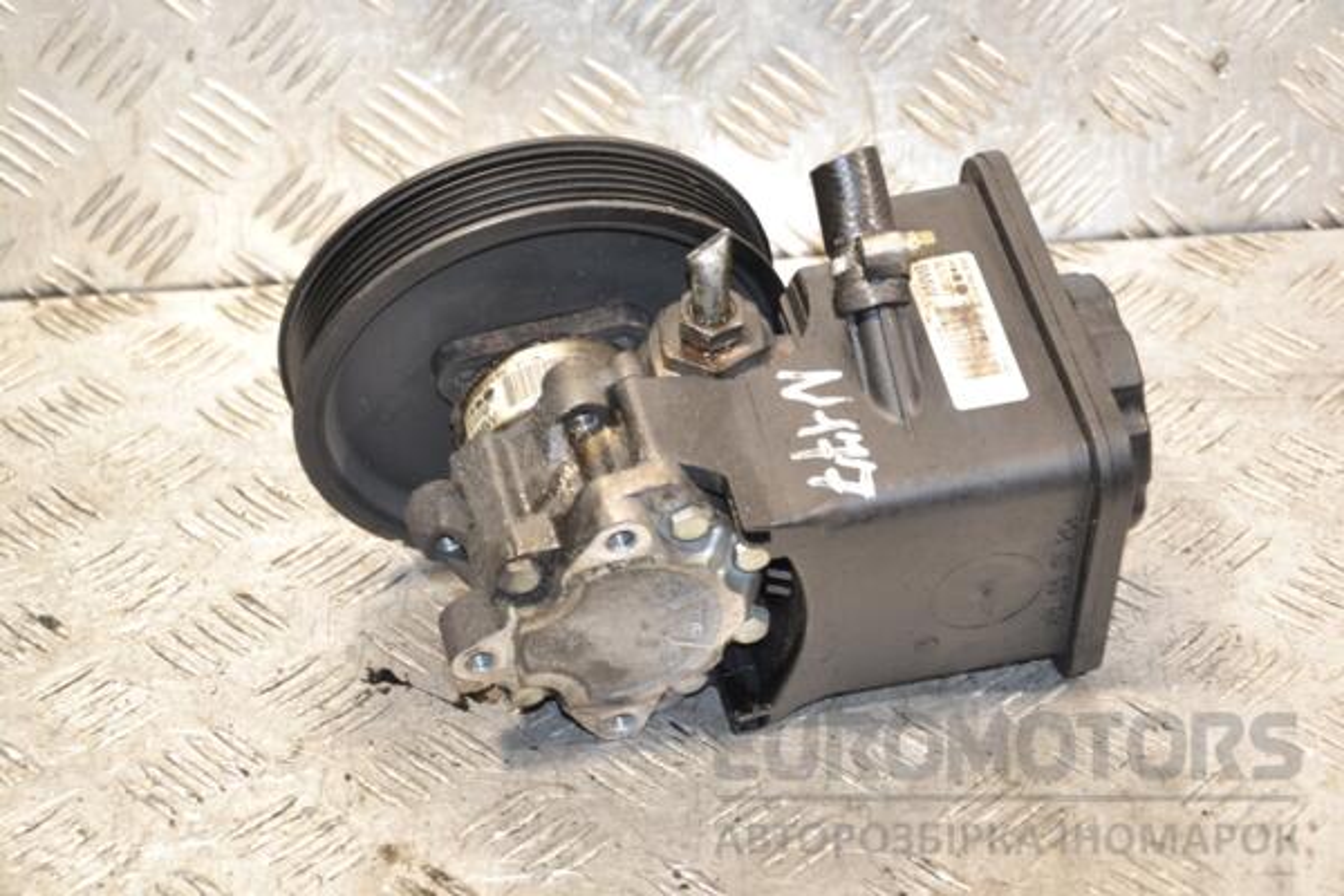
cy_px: 448
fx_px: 3472
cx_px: 672
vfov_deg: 14.7
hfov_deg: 21.9
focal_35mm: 93
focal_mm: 62
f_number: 5.3
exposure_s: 1/60
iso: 800
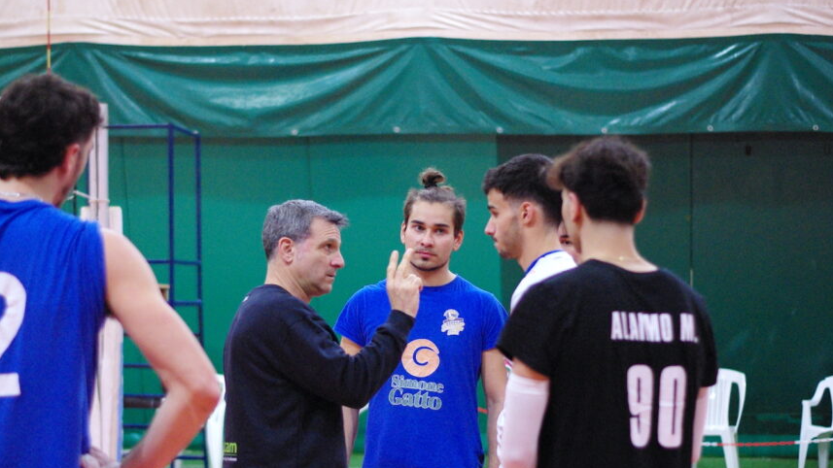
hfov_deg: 22.7
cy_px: 292
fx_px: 2076
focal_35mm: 94
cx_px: 357
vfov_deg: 12.9
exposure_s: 1/250
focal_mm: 50
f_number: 1.8
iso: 1600
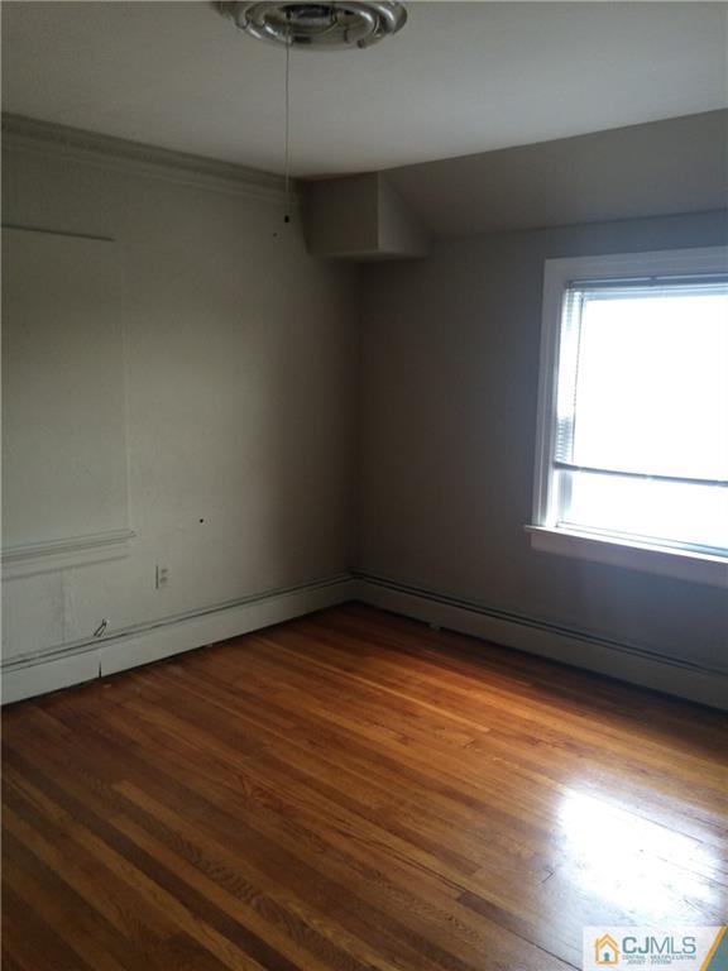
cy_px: 486
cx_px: 364
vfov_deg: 61.7
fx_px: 813
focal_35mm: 29
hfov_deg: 48.2
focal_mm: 4.15
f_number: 2.2
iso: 64
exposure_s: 1/30
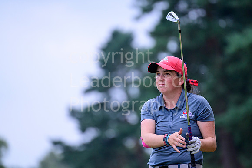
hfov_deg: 5.2
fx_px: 2801
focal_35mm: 400
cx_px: 126
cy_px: 84
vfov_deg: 3.4
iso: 1600
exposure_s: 1/2500
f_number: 5.6
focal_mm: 400
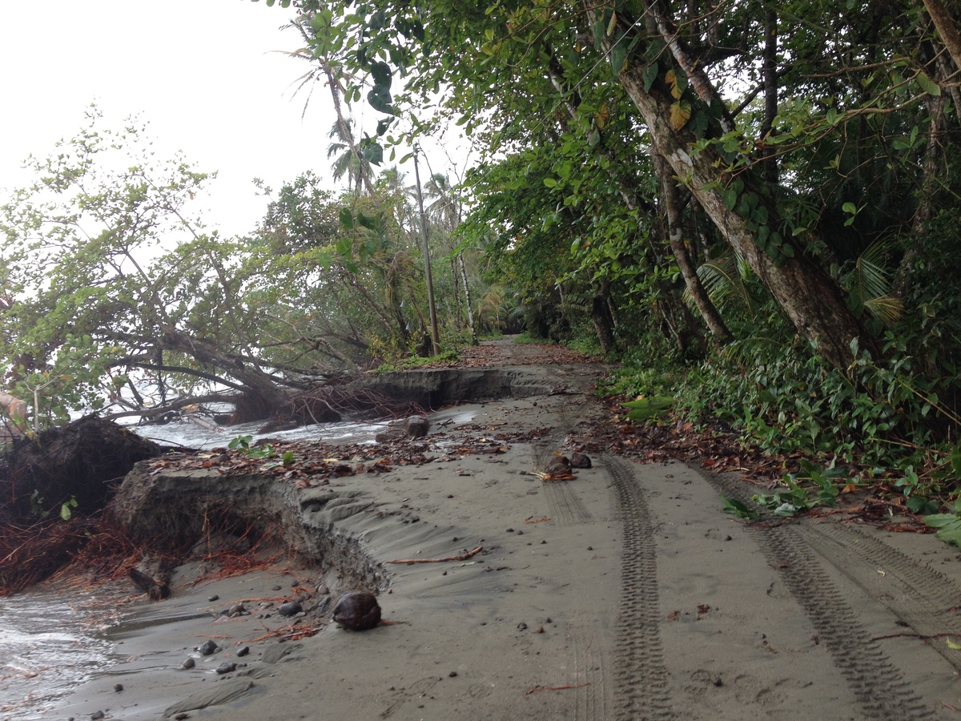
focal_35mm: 35
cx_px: 480
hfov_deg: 52.6
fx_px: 972
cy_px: 360
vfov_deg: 40.7
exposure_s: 1/325
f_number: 2.4
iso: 50
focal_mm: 4.28
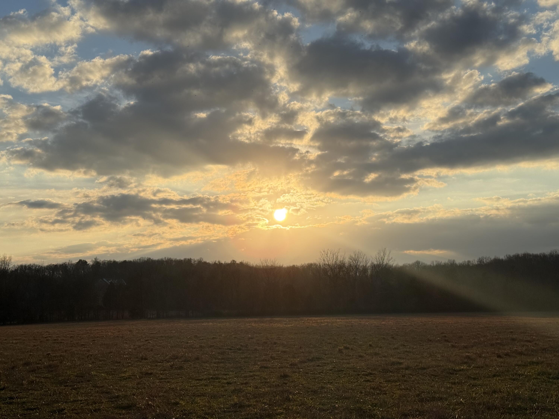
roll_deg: +0.8
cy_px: 210
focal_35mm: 48
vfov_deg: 30.3
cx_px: 280
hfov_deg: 39.7
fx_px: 775
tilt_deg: +5.4
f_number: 1.78
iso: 64
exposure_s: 1/9901
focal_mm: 6.76
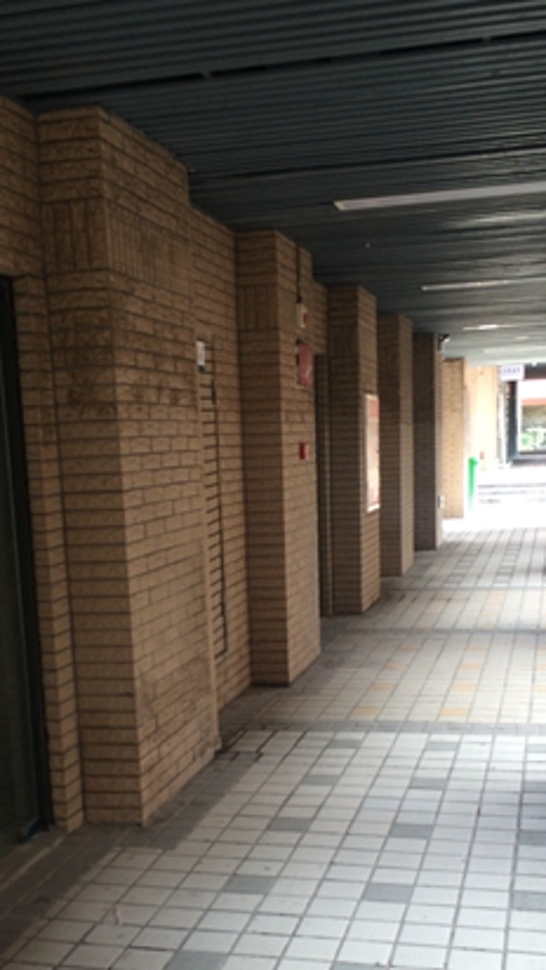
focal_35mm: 46
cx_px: 238
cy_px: 683
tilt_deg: -10.6
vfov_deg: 43.6
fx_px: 1183
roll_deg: +2.5
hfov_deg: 26.0
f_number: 2.2
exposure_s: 1/120
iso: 40
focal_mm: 4.15
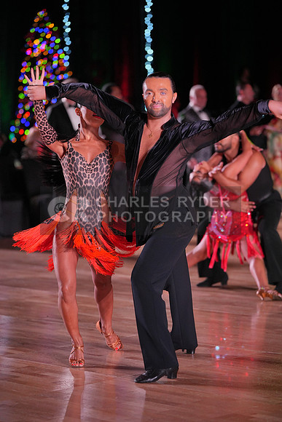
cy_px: 211
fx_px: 1491
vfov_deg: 16.1
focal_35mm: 127
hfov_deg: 10.8
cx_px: 141
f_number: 2.8
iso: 1600
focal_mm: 127
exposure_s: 1/800
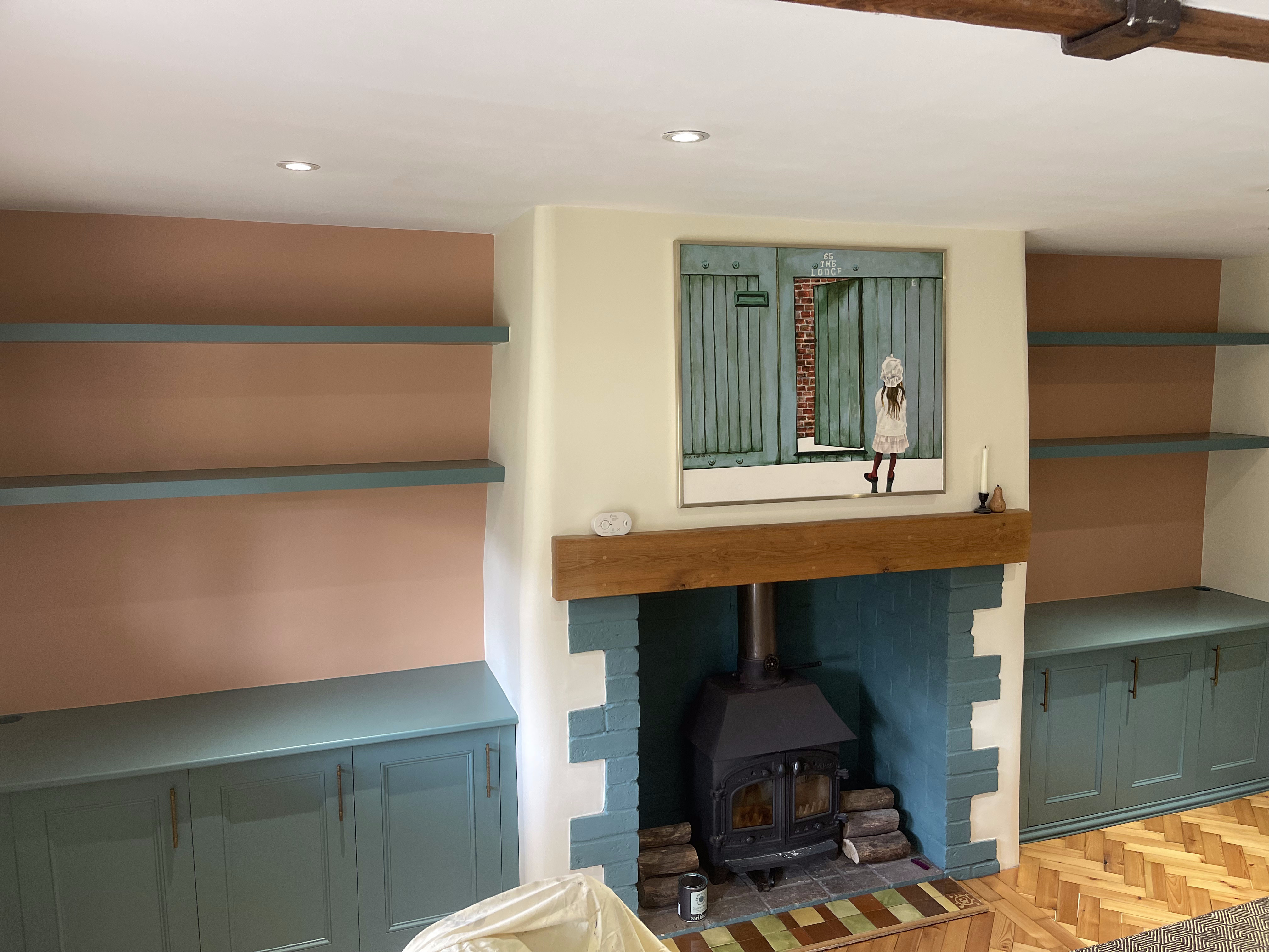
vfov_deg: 53.1
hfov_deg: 67.3
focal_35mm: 26
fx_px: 953
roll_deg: +0.1
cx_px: 634
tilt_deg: -7.0
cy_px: 476
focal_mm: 5.1
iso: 160
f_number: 1.6
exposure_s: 1/50
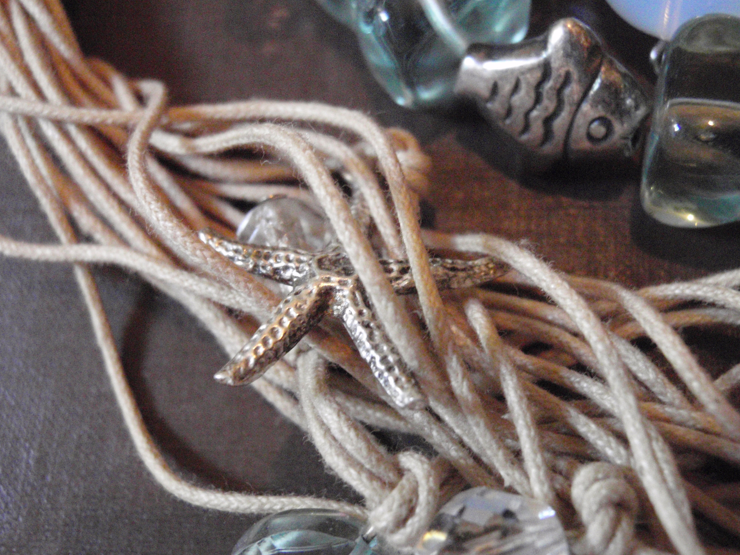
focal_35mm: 40
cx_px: 370
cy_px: 278
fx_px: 855
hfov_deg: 46.8
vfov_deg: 36.0
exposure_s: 1/15
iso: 1000
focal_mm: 7.25
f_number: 3.9
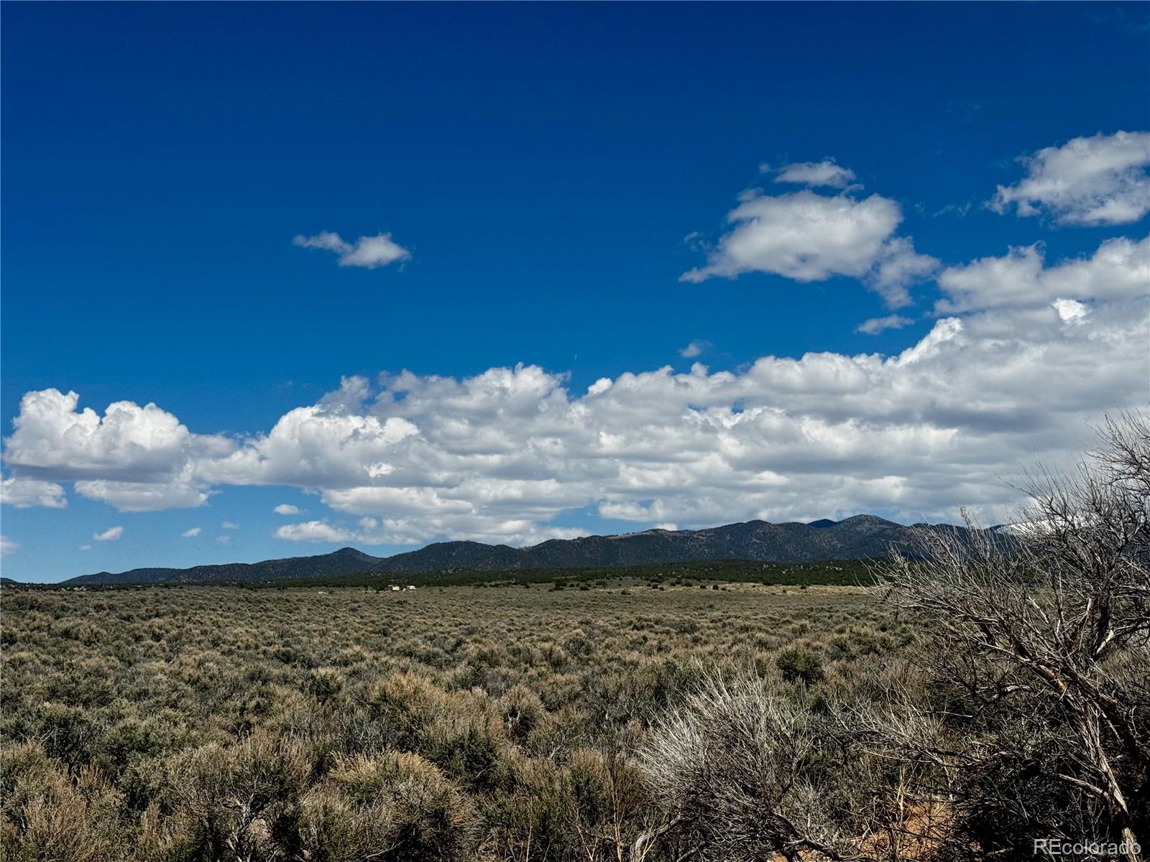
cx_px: 575
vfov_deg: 30.3
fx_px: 1595
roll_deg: -0.9
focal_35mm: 48
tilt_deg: +6.8
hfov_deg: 39.7
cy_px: 431
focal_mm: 6.76
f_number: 1.78
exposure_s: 1/10526
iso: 80
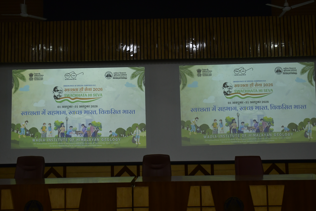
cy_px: 105
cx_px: 161
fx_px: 325
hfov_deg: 51.9
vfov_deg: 35.9
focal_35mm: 37
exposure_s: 1/125
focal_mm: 24
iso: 1100
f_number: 5.6
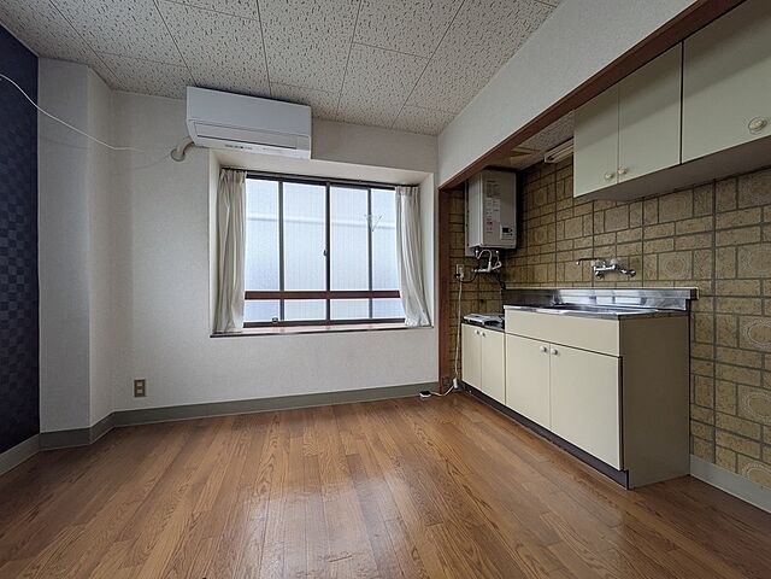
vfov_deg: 85.7
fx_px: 312
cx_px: 386
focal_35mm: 14
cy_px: 290
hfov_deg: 102.1
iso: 52
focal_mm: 1.83
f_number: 2.2
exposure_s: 1/100
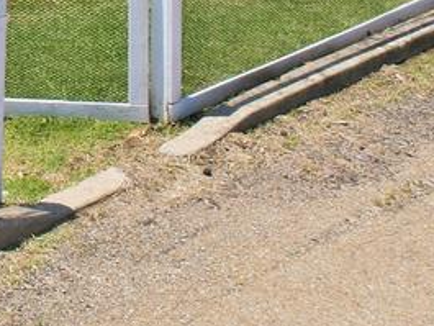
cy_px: -370
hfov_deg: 13.0
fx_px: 1442
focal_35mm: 115
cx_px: -611
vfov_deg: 11.4
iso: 110
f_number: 2.8
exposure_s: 1/1600
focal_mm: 8.4
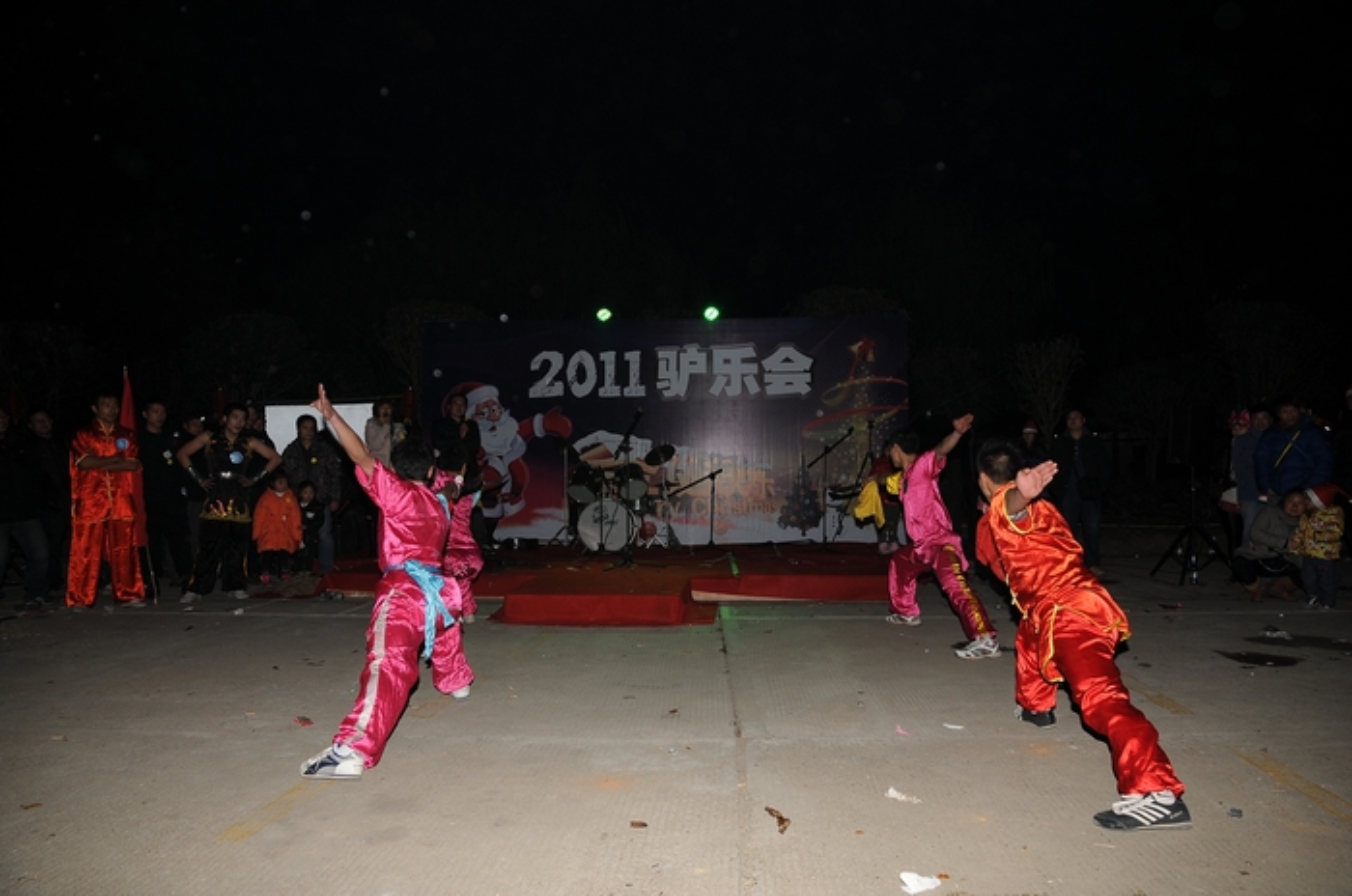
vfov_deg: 53.0
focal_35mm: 24
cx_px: 676
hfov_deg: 73.8
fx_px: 900
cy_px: 448
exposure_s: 1/100
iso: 200
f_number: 5.6
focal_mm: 16
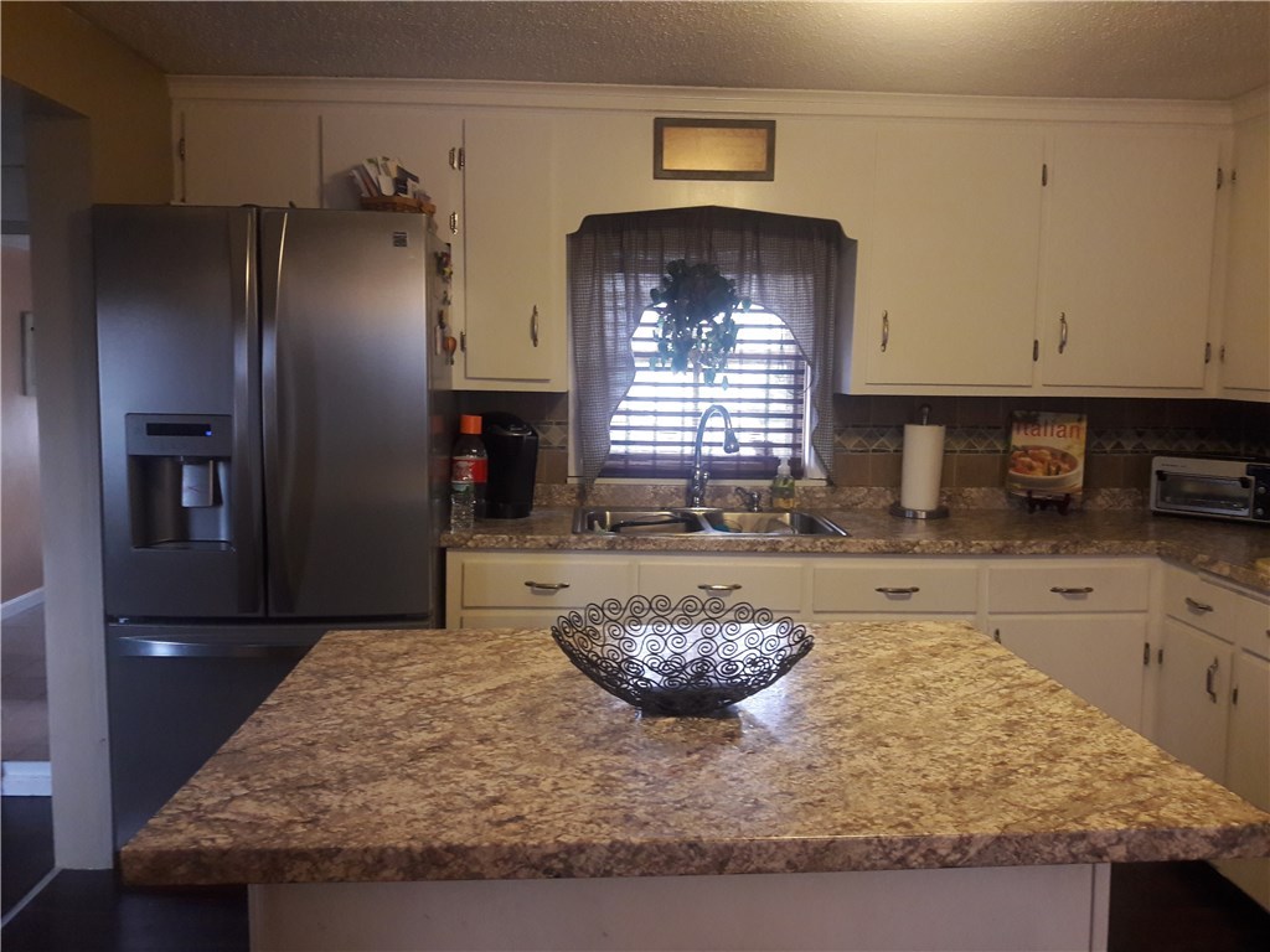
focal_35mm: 28
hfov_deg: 63.4
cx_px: 635
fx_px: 1027
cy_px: 476
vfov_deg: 49.7
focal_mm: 3.7
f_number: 1.9
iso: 160
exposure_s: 1/30
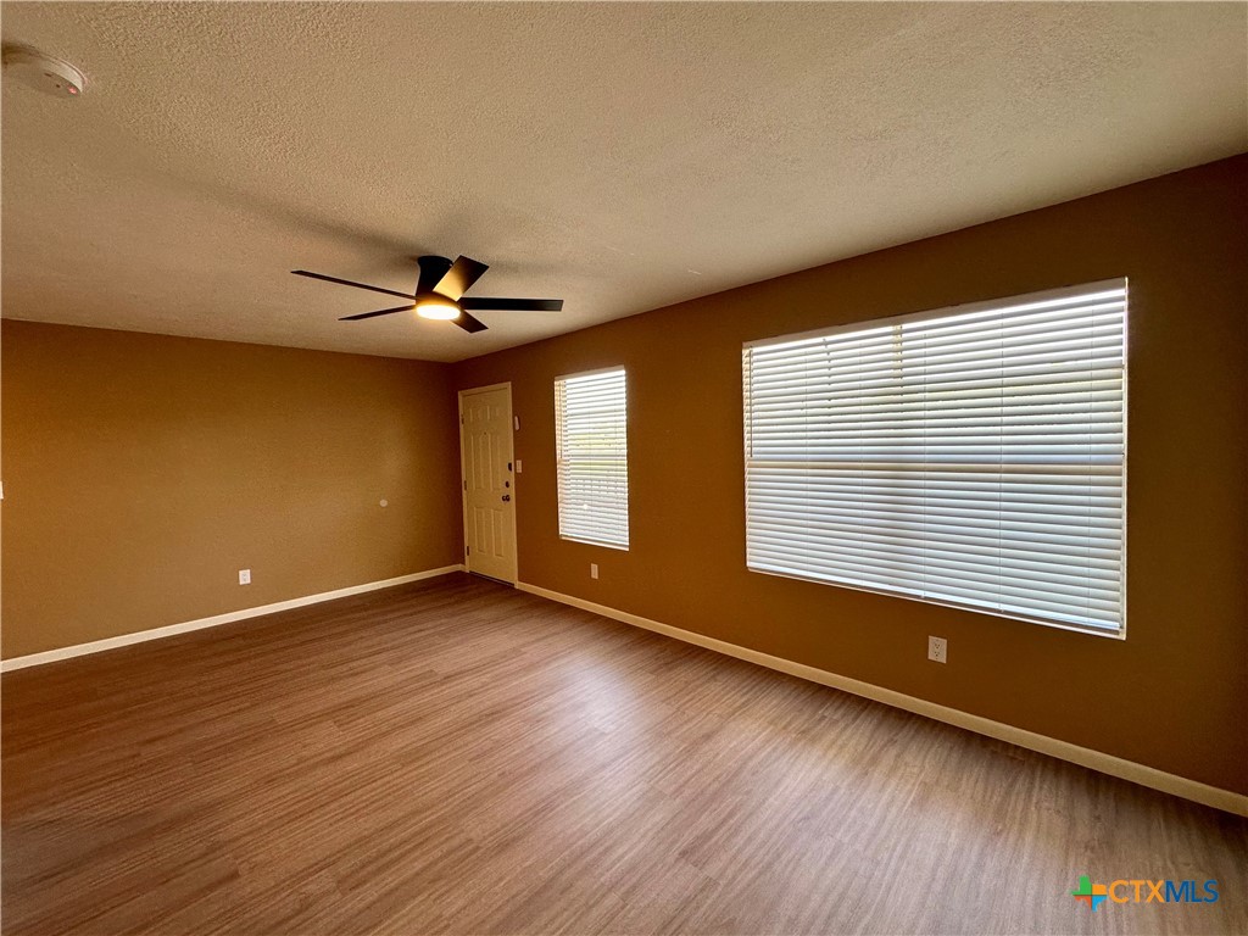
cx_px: 624
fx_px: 505
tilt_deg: -2.6
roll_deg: +1.6
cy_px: 468
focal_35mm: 14
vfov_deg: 85.7
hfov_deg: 102.1
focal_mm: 2.22
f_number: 2.2
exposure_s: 1/120
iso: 100
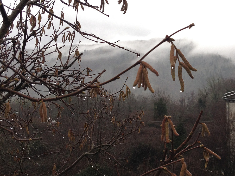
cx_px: 155
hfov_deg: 31.0
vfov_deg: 23.6
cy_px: 63
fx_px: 421
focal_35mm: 62
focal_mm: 4.28
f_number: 2.4
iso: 64
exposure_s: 1/120
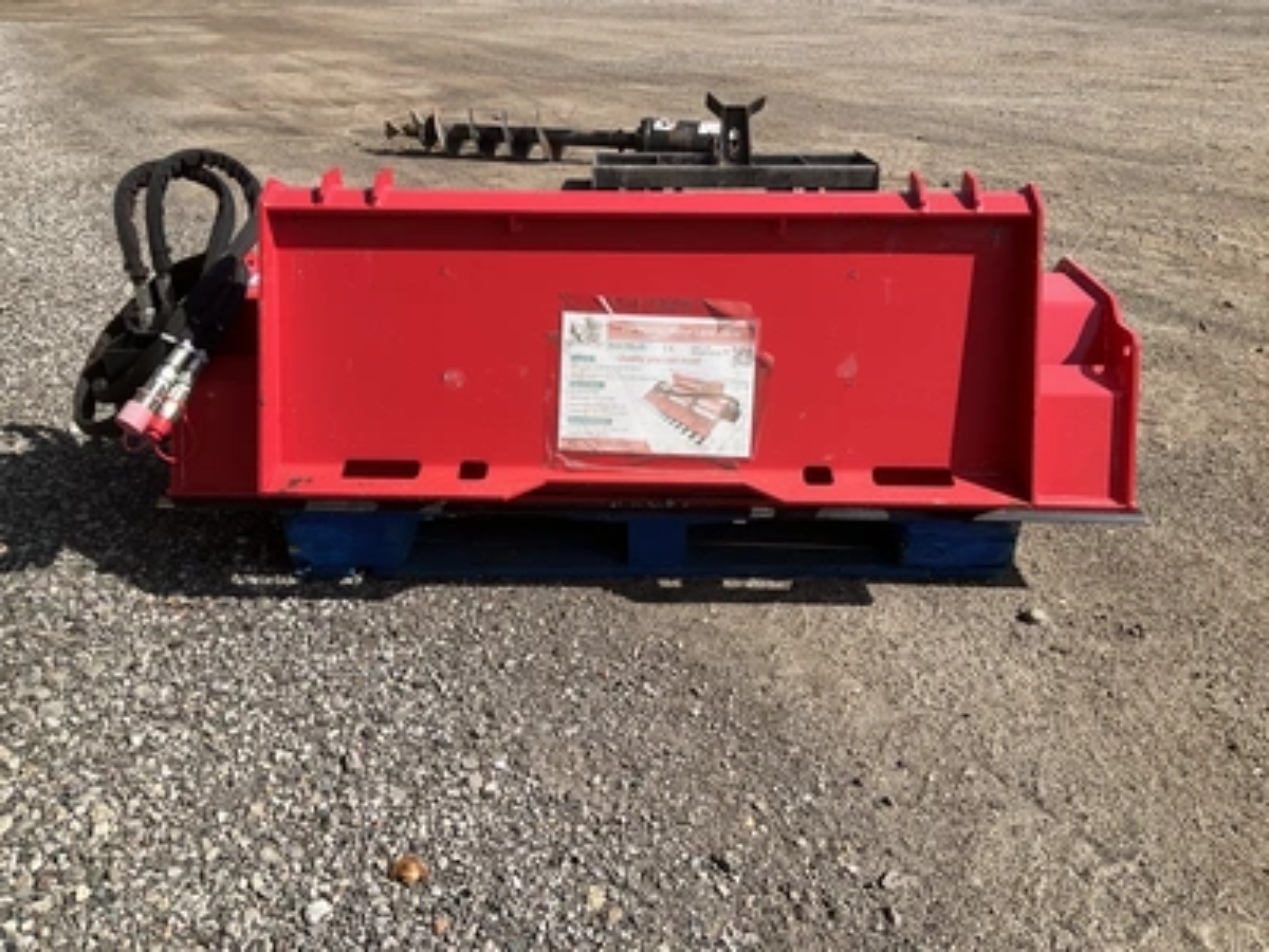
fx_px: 1063
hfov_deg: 61.7
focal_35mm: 29
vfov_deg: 48.2
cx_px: 634
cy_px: 476
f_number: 1.8
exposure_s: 1/1451
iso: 25
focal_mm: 3
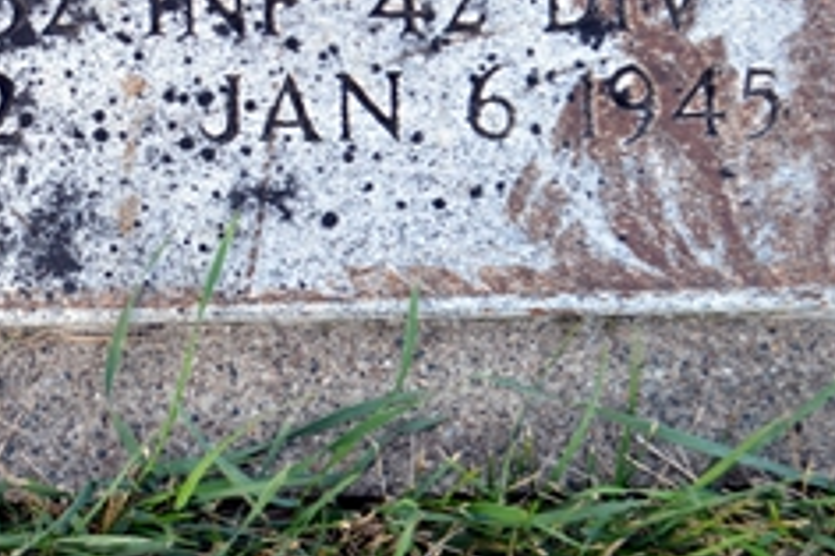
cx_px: 78
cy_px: -147
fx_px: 2295
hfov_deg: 20.2
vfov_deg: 13.4
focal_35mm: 99
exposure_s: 1/125
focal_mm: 26
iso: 400
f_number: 5.6
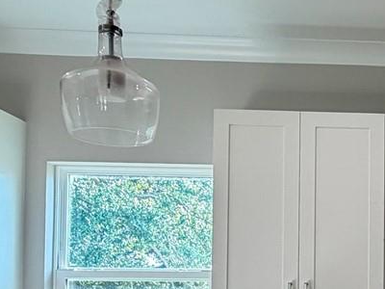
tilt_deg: +2.0
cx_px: 460
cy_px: 293
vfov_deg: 24.8
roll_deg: +0.0
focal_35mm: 56
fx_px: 623
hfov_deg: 29.6
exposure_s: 1/120
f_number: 2.2
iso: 100
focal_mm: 2.22
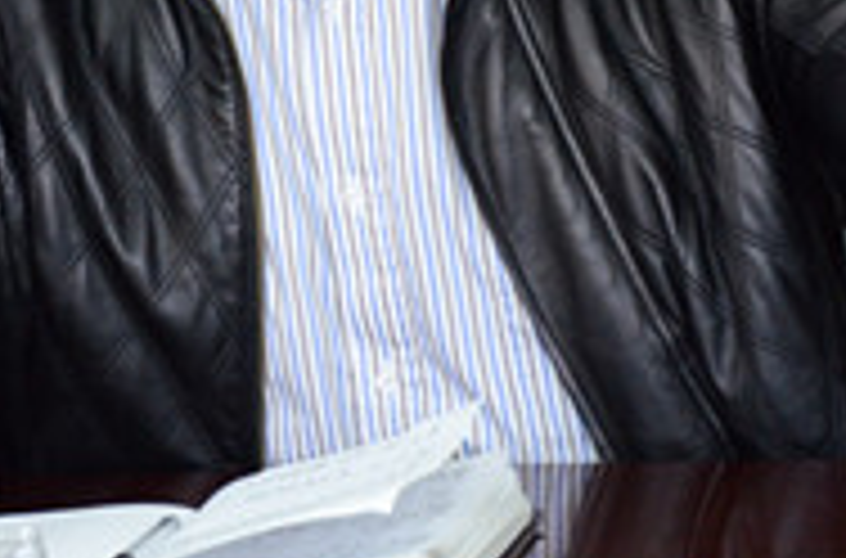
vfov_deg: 5.2
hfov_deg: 7.8
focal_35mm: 264
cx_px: 472
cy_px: -72
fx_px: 6183
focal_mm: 66
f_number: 6.3
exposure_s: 1/50
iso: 2000
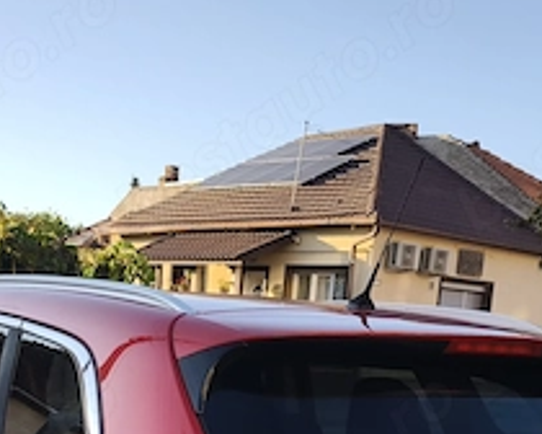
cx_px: 150
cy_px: 535
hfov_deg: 29.2
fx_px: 1027
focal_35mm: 64
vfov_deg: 21.9
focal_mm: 6.57
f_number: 1.6
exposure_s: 1/901
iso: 50
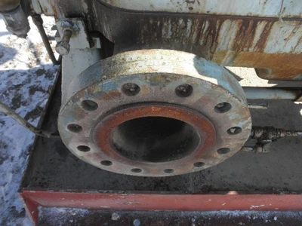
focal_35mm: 28
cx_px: 151
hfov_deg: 63.4
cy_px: 113
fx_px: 244
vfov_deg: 49.7
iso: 64
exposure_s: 1/400
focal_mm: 5
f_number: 3
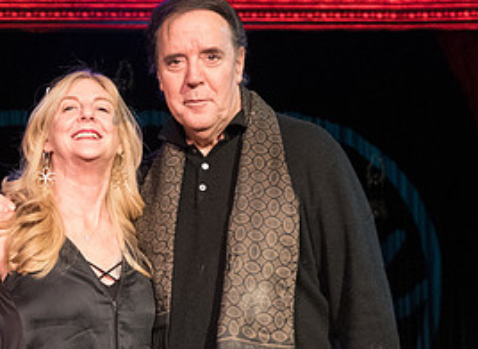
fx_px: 1437
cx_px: 156
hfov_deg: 18.8
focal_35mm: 105
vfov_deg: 13.7
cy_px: 320
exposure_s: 1/200
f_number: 2.8
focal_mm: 40
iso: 5000
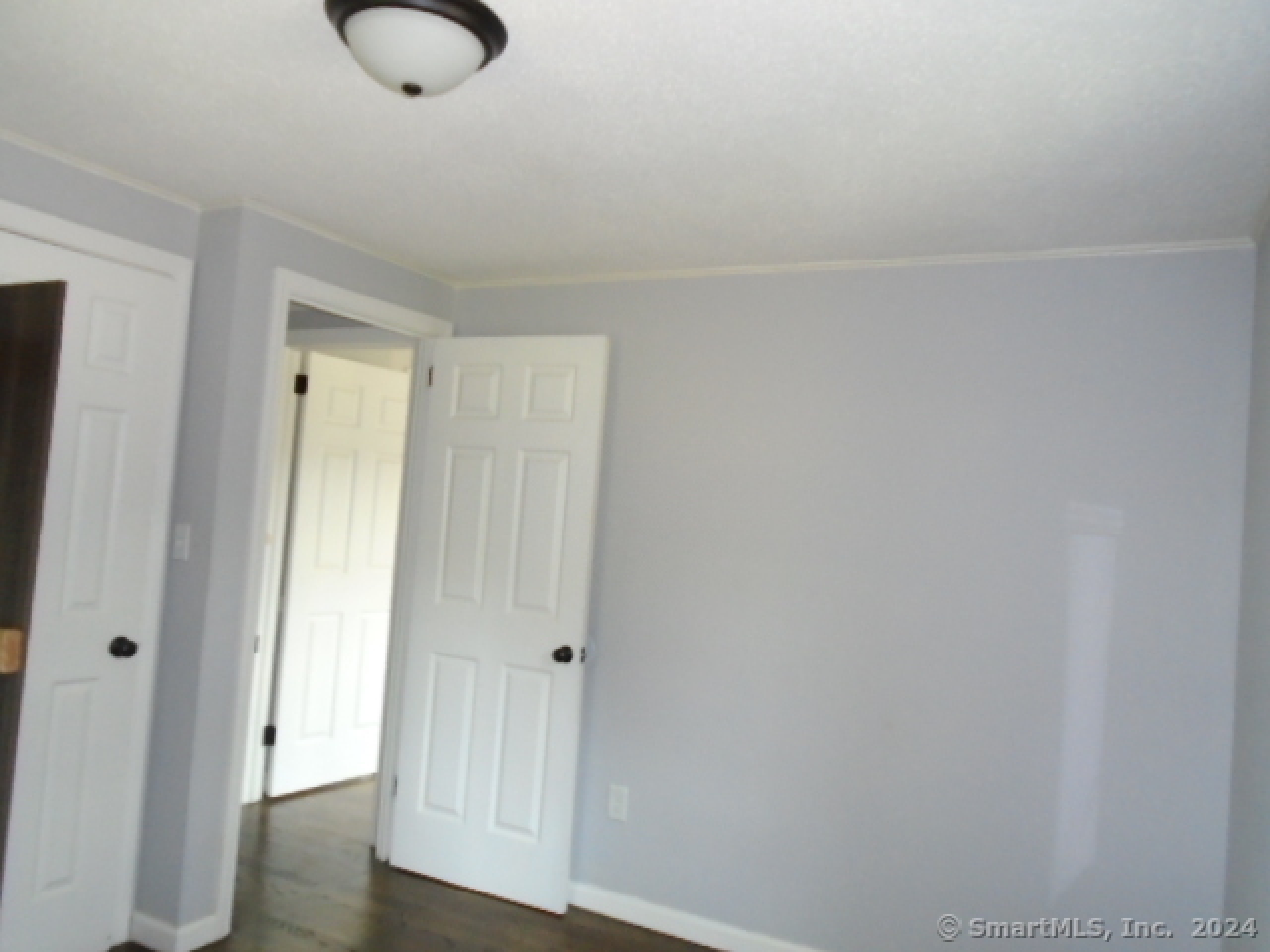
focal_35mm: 26
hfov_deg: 67.3
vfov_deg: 53.1
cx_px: 635
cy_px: 476
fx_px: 954
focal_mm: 4.6
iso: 400
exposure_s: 1/30
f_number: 3.2
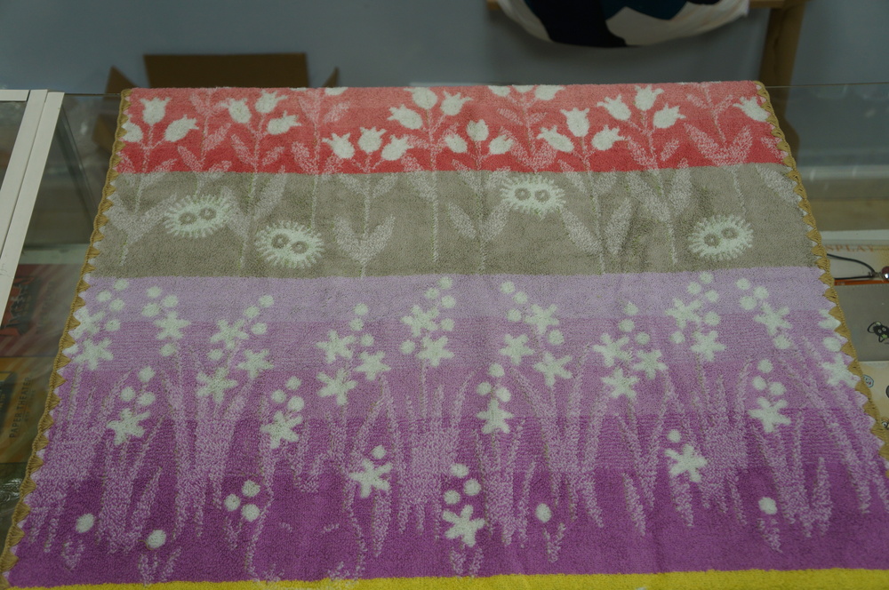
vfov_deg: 31.8
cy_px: 295
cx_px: 444
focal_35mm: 42
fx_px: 1036
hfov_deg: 46.5
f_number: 4
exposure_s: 1/60
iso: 400
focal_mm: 28
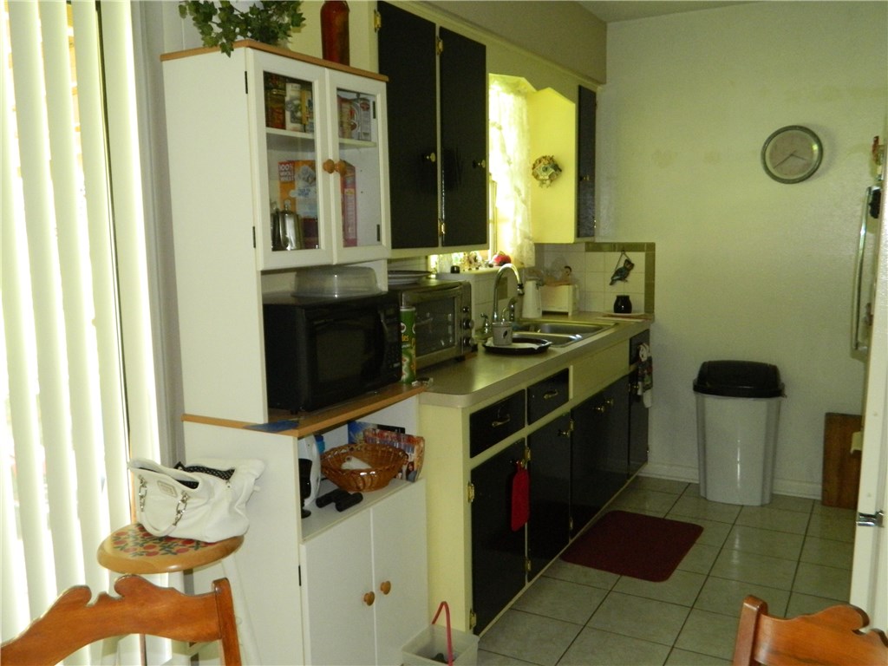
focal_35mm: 31
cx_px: 444
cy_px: 333
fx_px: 795
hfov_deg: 58.4
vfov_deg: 45.4
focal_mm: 5.6
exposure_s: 1/20
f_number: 3.2
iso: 400
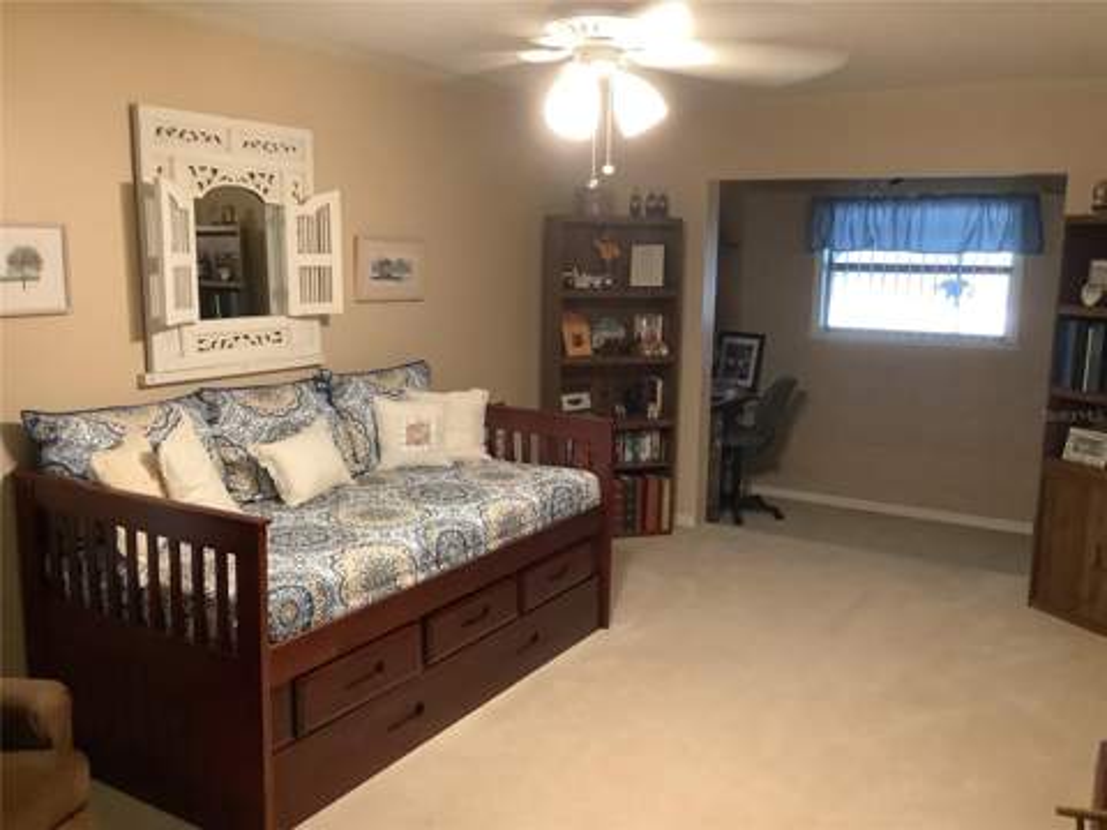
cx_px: 554
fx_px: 991
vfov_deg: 45.4
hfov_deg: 58.4
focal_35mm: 31
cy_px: 415
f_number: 2.4
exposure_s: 1/30
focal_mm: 3.3
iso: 320
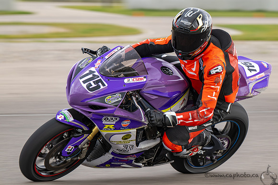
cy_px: 81
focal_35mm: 336
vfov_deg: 4.1
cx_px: 156
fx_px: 2597
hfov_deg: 6.1
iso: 720
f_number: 11
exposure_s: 1/160
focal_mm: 300
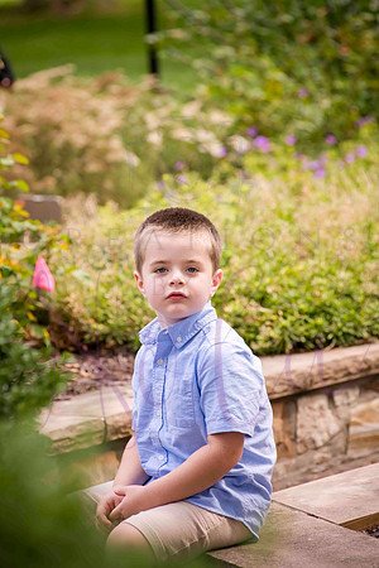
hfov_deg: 7.4
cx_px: 190
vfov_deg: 11.1
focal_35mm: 185
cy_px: 284
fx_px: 2921
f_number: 7.1
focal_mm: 185
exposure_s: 1/320
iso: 400
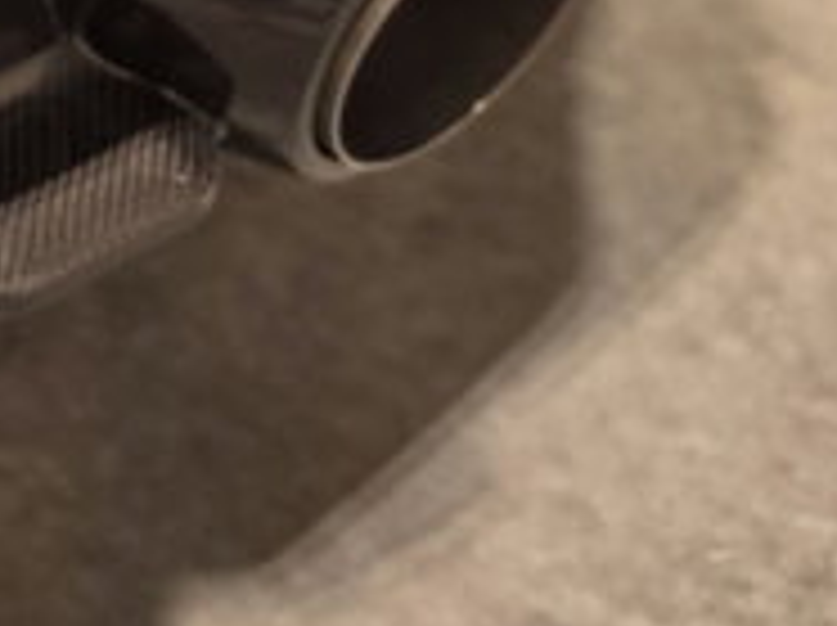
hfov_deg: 16.7
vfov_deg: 13.4
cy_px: -626
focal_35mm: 95
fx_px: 2294
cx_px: -724
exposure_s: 1/120
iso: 125
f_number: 1.4
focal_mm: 6.5
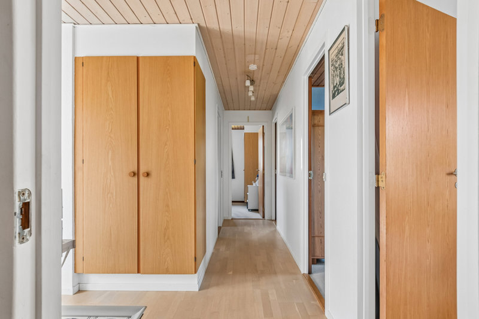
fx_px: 239
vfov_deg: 67.4
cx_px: 240
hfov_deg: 90.0
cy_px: 160
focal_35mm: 18
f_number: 10
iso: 200
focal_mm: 12
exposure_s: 1/8
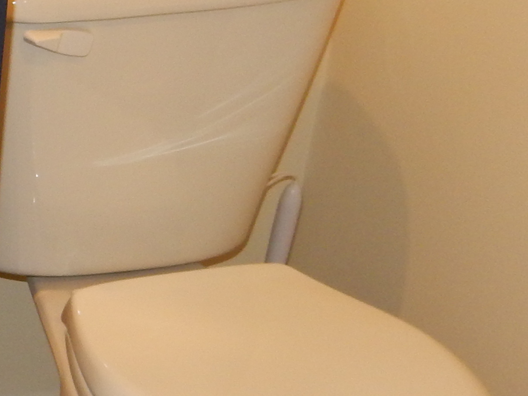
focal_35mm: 95
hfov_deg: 17.4
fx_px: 1449
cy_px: 243
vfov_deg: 15.5
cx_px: -373
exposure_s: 1/30
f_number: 3.7
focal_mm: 4.5
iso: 200
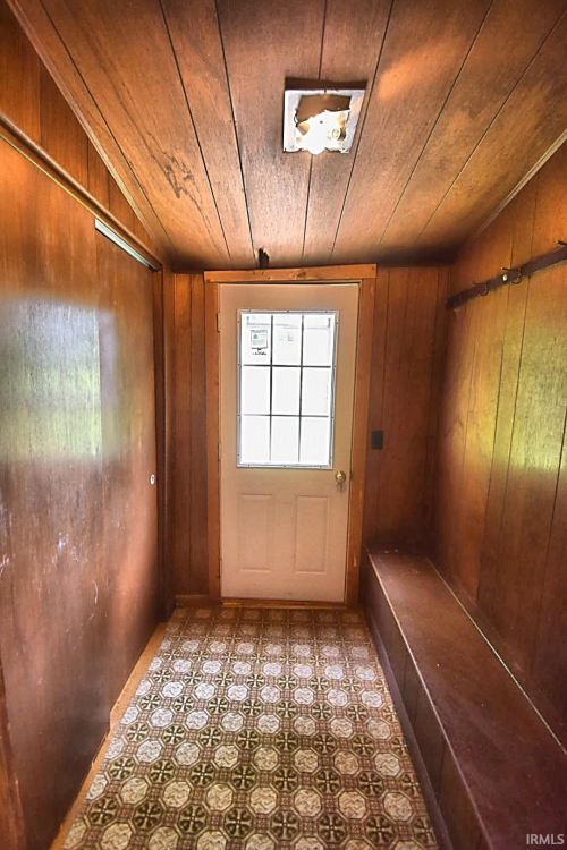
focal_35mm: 15
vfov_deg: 100.4
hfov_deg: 77.3
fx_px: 354
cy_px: 425
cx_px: 284
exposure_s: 1/30
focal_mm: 10
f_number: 4.5
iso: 640
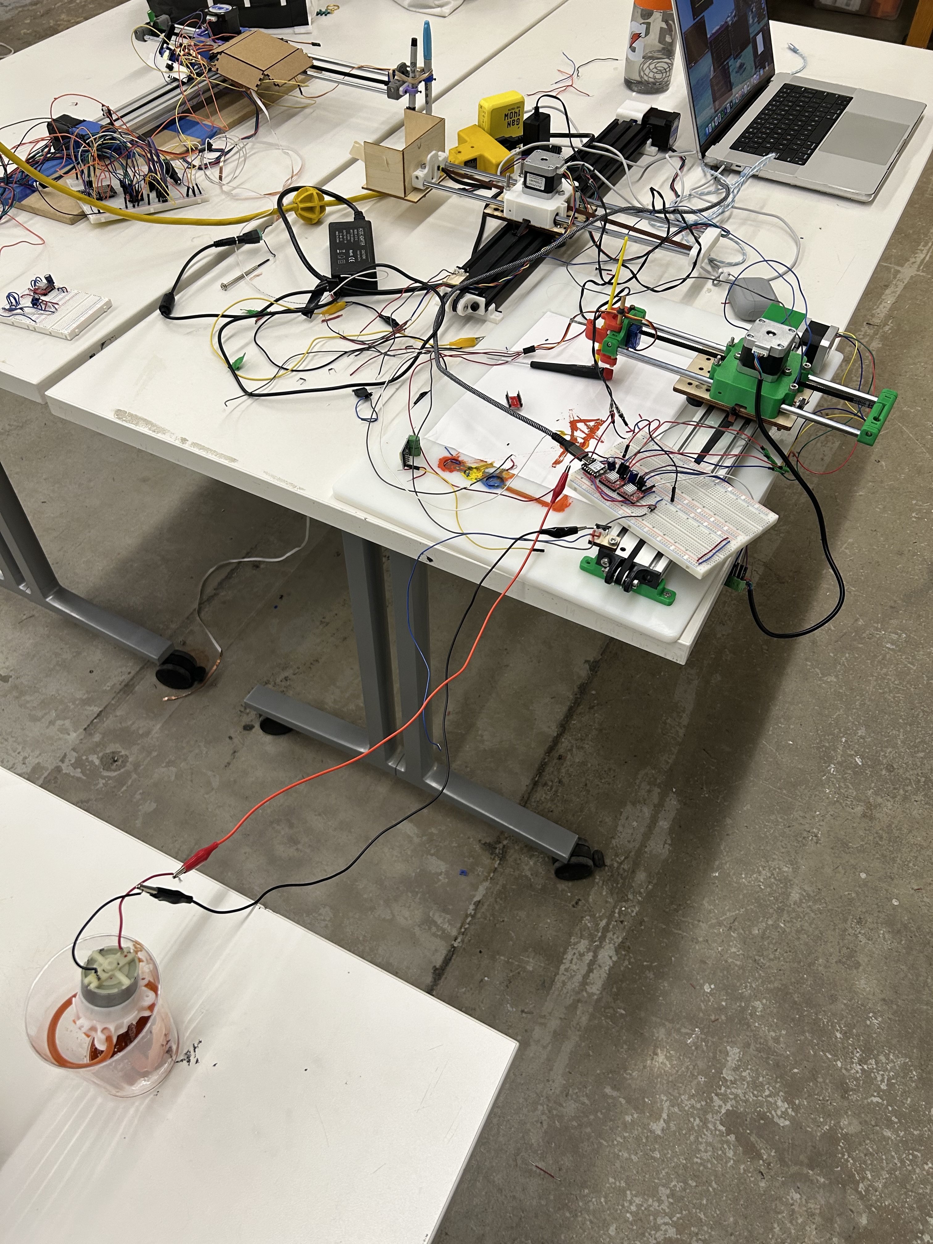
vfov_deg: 67.3
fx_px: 934
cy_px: 622
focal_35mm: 26
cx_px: 466
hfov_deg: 53.1
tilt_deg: -49.7
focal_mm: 5.7
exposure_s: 1/120
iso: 125
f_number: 1.5
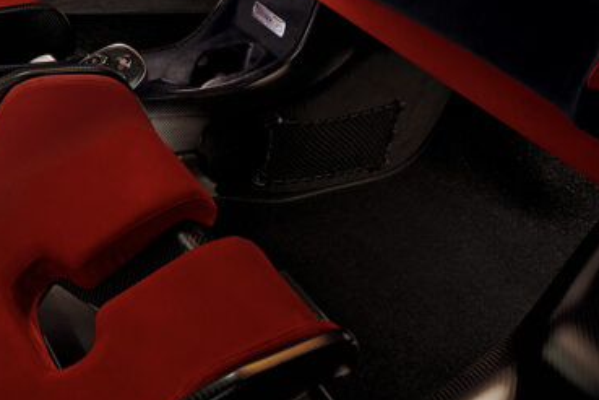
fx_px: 832
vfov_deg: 25.6
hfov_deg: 35.2
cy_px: 0
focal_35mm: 50
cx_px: -21
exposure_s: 13
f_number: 11
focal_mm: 24
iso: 100
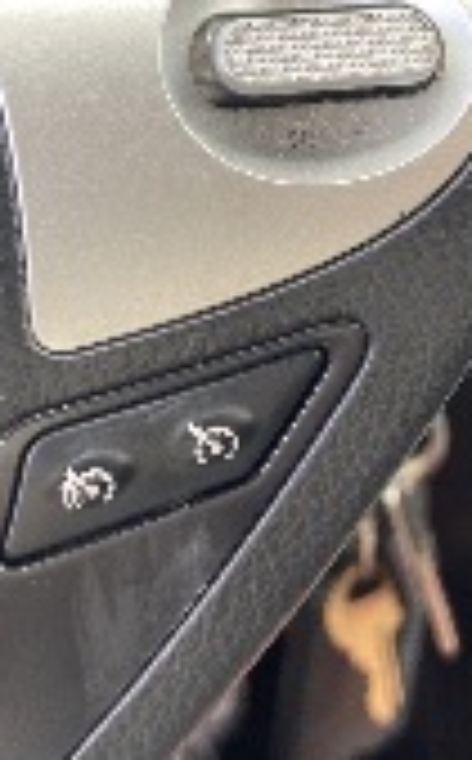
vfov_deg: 29.3
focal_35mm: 68
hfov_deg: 18.9
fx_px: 1406
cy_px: 117
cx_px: 369
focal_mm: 4.25
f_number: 1.8
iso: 50
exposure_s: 1/122
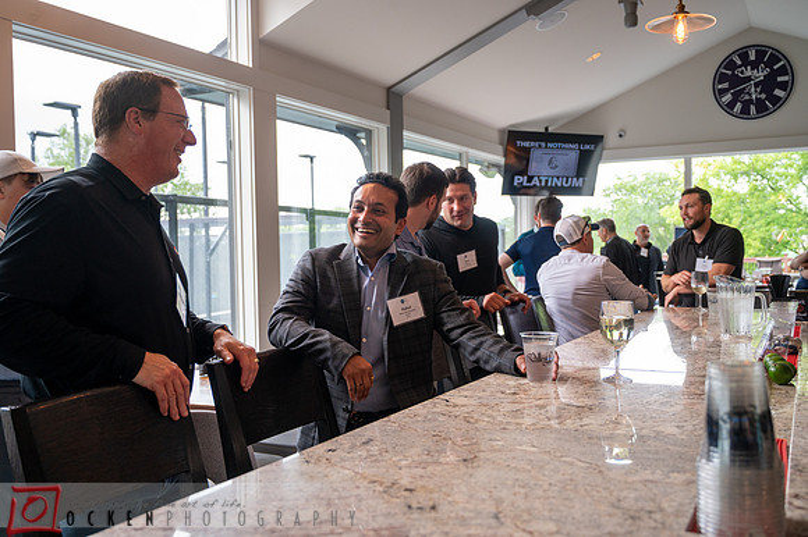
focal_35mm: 34
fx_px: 751
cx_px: 404
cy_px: 268
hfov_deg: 56.5
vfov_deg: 39.4
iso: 640
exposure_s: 1/125
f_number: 4
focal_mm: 33.5
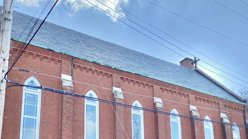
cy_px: 135
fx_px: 283
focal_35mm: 43
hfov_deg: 47.3
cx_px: 113
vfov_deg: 26.4
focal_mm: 4.25
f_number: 1.8
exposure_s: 1/1395
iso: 32
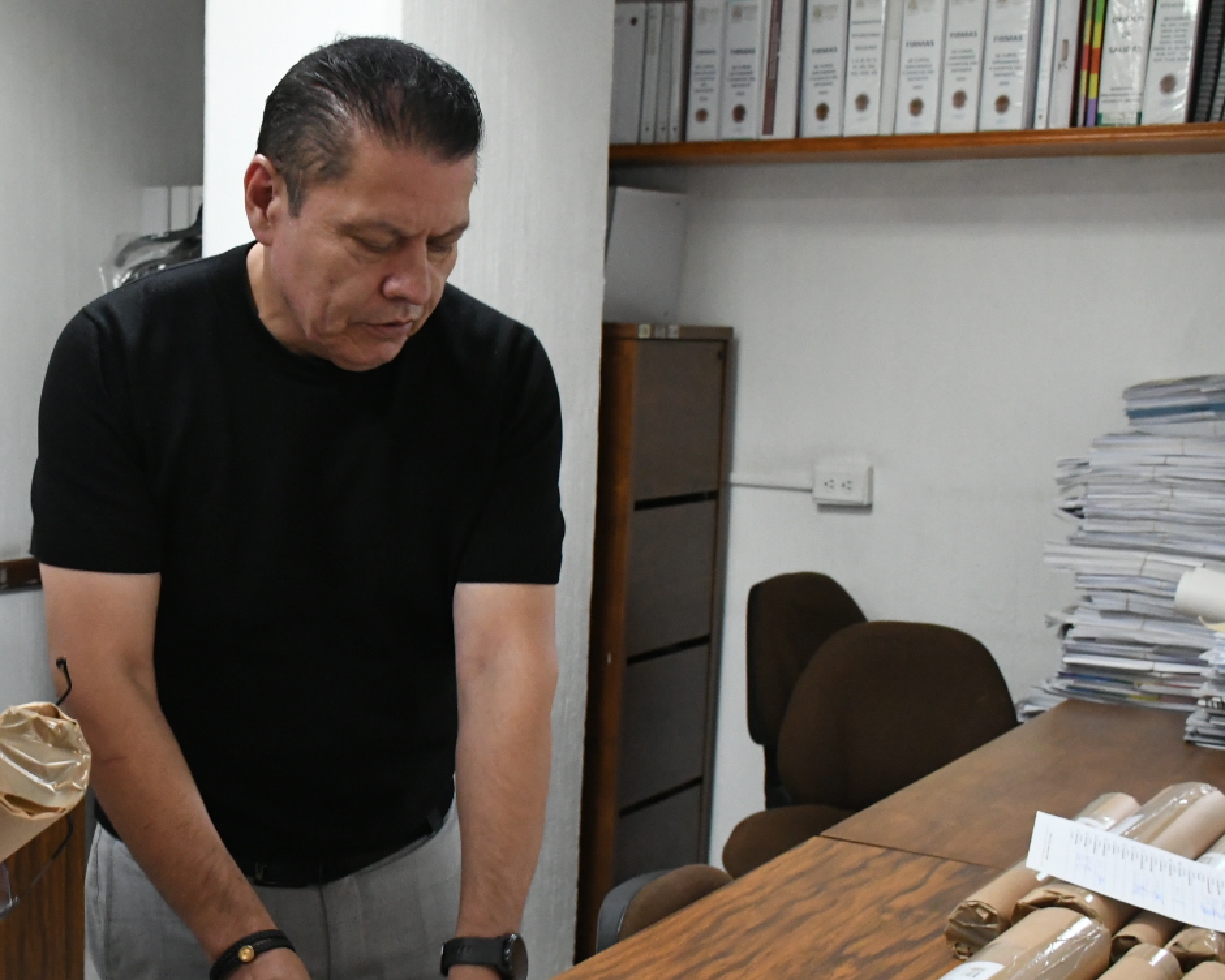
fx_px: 1994
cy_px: 576
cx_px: 270
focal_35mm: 55
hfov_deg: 33.3
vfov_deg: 27.6
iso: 4000
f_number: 5.6
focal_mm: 23
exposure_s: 1/100
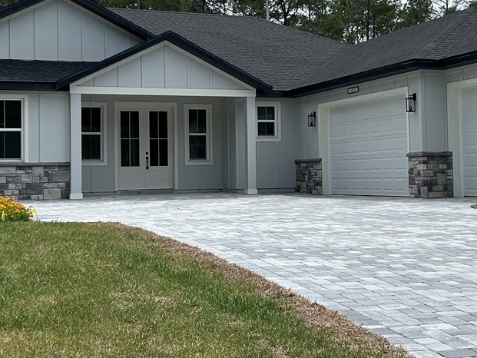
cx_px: 304
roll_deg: +1.1
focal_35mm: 67
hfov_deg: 28.8
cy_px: 137
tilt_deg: +1.7
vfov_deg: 21.9
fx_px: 923
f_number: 1.5
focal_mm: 5.7
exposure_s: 1/6211
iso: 50
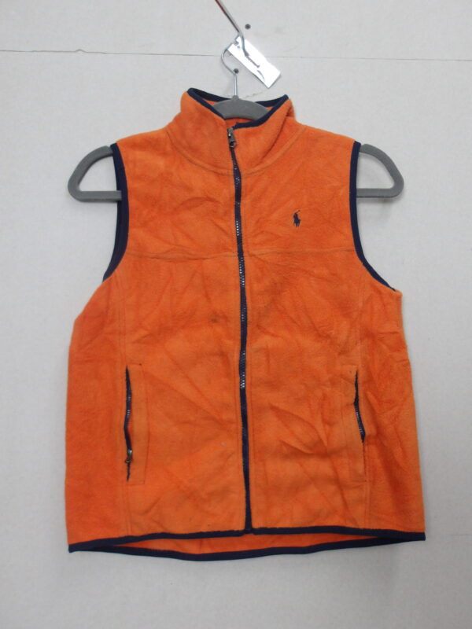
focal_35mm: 27
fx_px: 491
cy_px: 314
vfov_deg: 65.3
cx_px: 236
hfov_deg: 51.4
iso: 332
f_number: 3
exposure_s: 1/60
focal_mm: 4.9
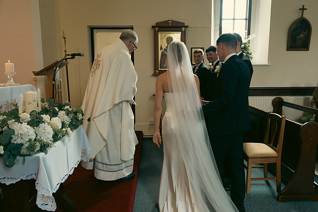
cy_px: 106
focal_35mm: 26
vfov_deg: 49.6
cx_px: 159
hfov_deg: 69.4
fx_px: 230
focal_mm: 26
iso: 1000
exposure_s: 1/200
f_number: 3.5
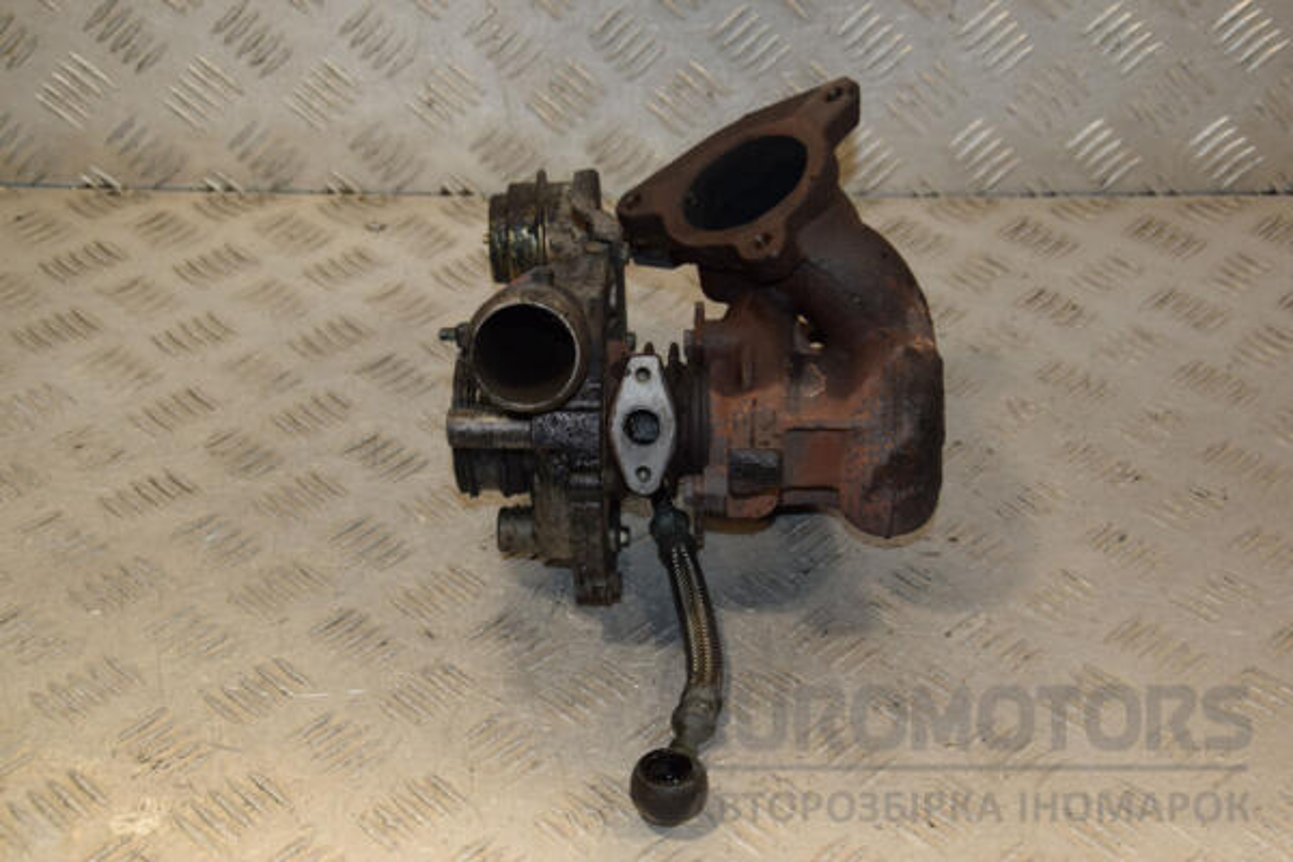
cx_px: 646
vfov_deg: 21.6
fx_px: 2263
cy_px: 431
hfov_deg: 31.9
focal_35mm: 63
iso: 800
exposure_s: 1/200
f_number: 6.3
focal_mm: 42
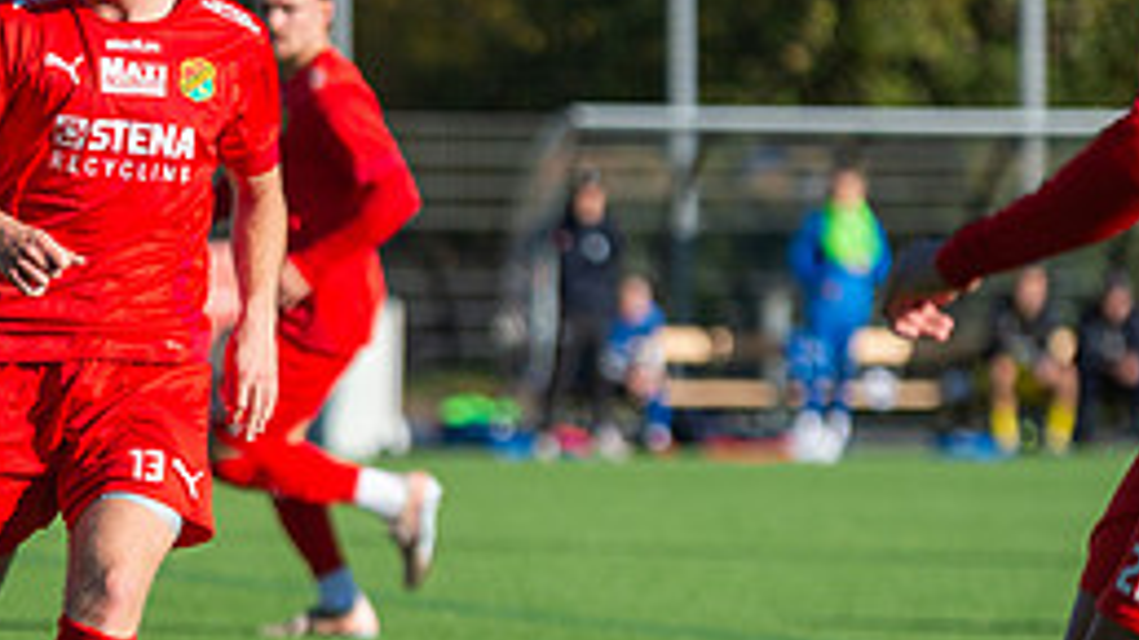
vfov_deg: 3.1
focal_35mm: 393
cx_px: -97
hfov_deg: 5.5
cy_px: 305
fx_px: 11867
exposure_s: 1/1600
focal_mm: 150
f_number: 3.2
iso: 110
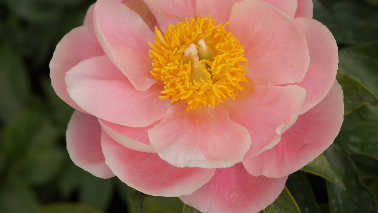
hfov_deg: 9.9
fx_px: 2185
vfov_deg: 5.6
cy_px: 84
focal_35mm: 218
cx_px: 219
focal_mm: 100
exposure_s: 1/500
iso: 100
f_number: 5.6
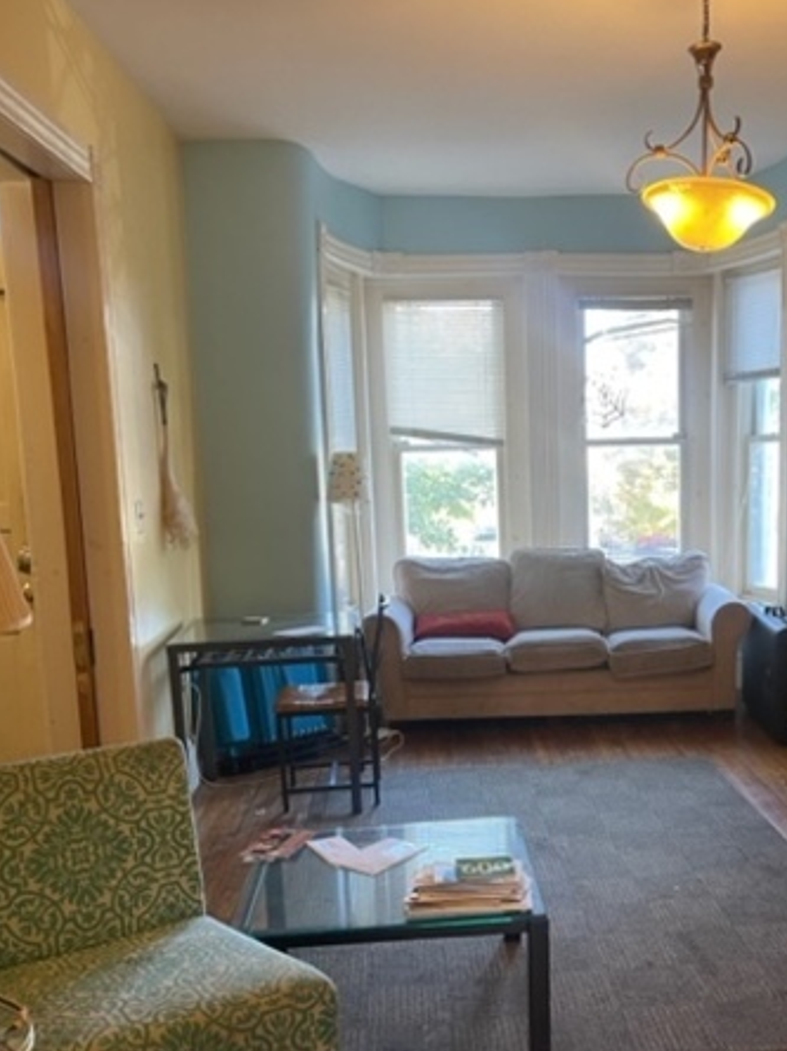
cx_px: 548
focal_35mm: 39
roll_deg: +1.1
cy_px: 629
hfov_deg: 36.2
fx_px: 1184
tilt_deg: -9.6
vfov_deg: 47.6
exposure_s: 1/60
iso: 200
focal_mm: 5.1
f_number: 1.6
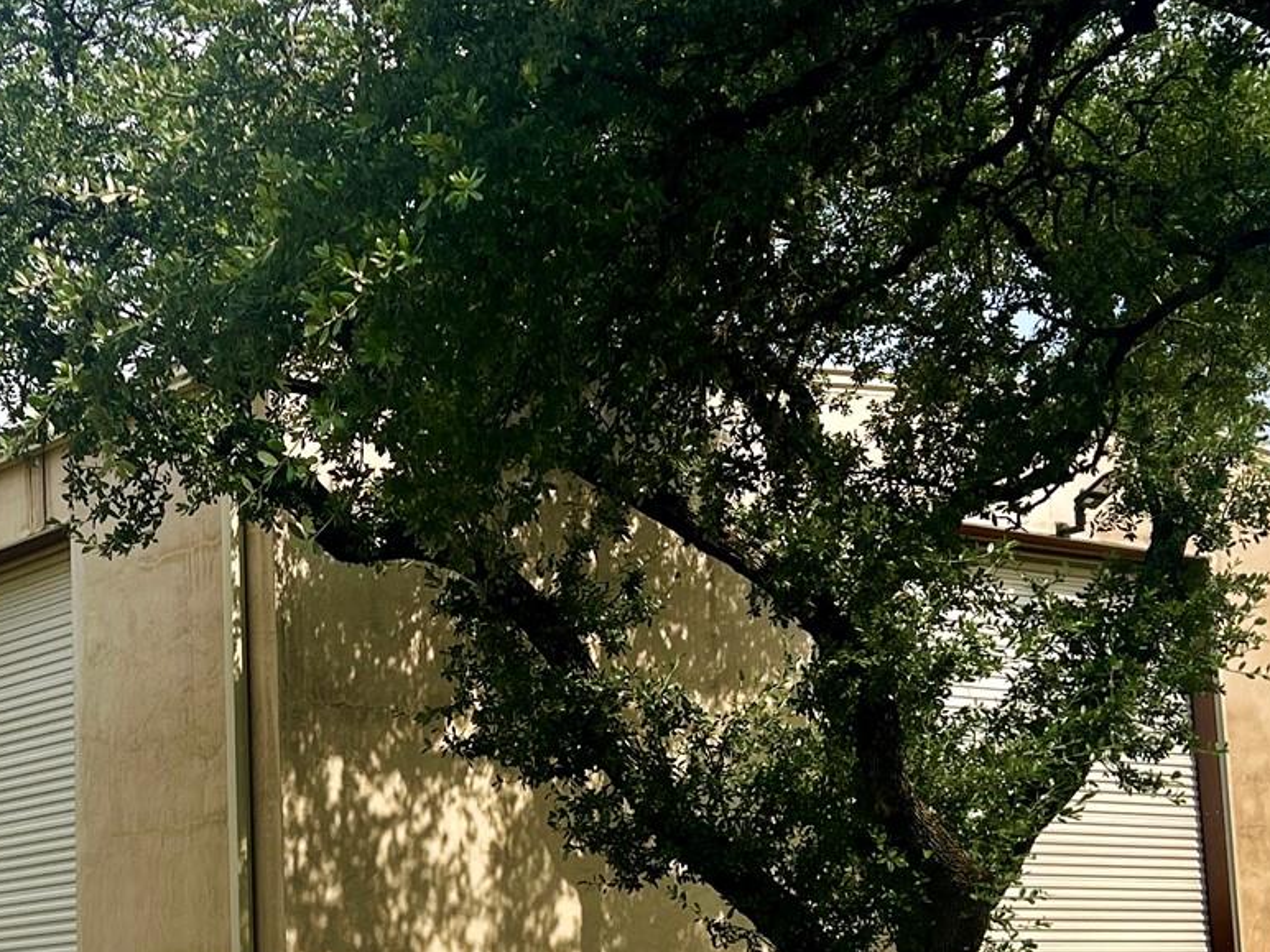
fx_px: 2531
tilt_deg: +7.9
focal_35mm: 69
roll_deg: +1.7
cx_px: 293
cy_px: 679
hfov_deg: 27.7
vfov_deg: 21.2
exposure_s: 1/3571
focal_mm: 5.7
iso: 50
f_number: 1.5
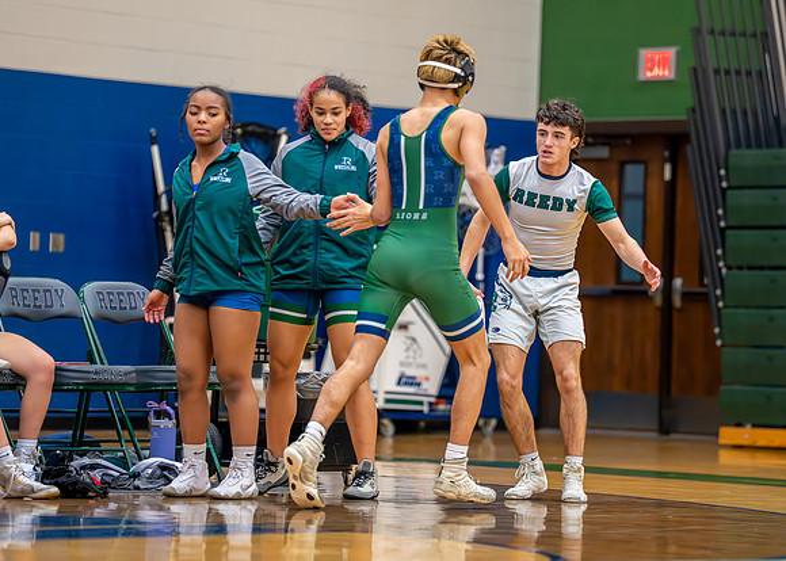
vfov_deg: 8.0
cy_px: 252
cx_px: 410
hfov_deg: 11.2
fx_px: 4000
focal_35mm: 179
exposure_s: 1/1000
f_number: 2.8
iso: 6400
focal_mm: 148
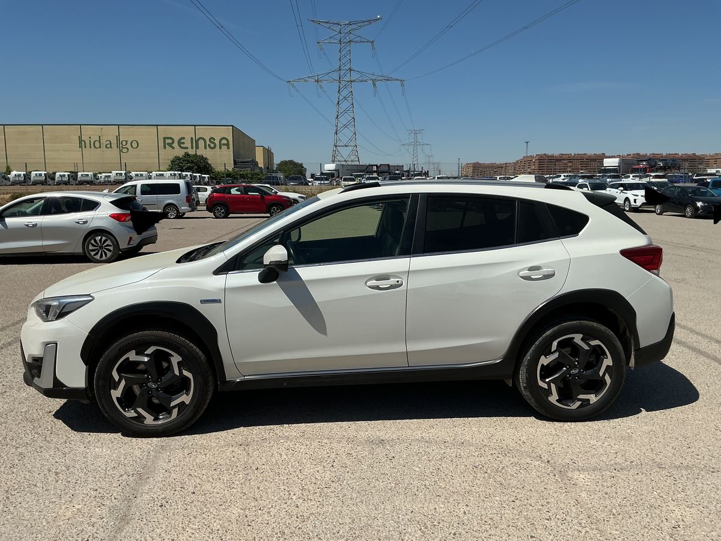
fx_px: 604
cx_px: 360
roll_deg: -1.1
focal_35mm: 29
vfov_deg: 48.2
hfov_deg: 61.7
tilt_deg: -8.9
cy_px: 270
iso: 25
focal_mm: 3
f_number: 1.8
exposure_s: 1/4065
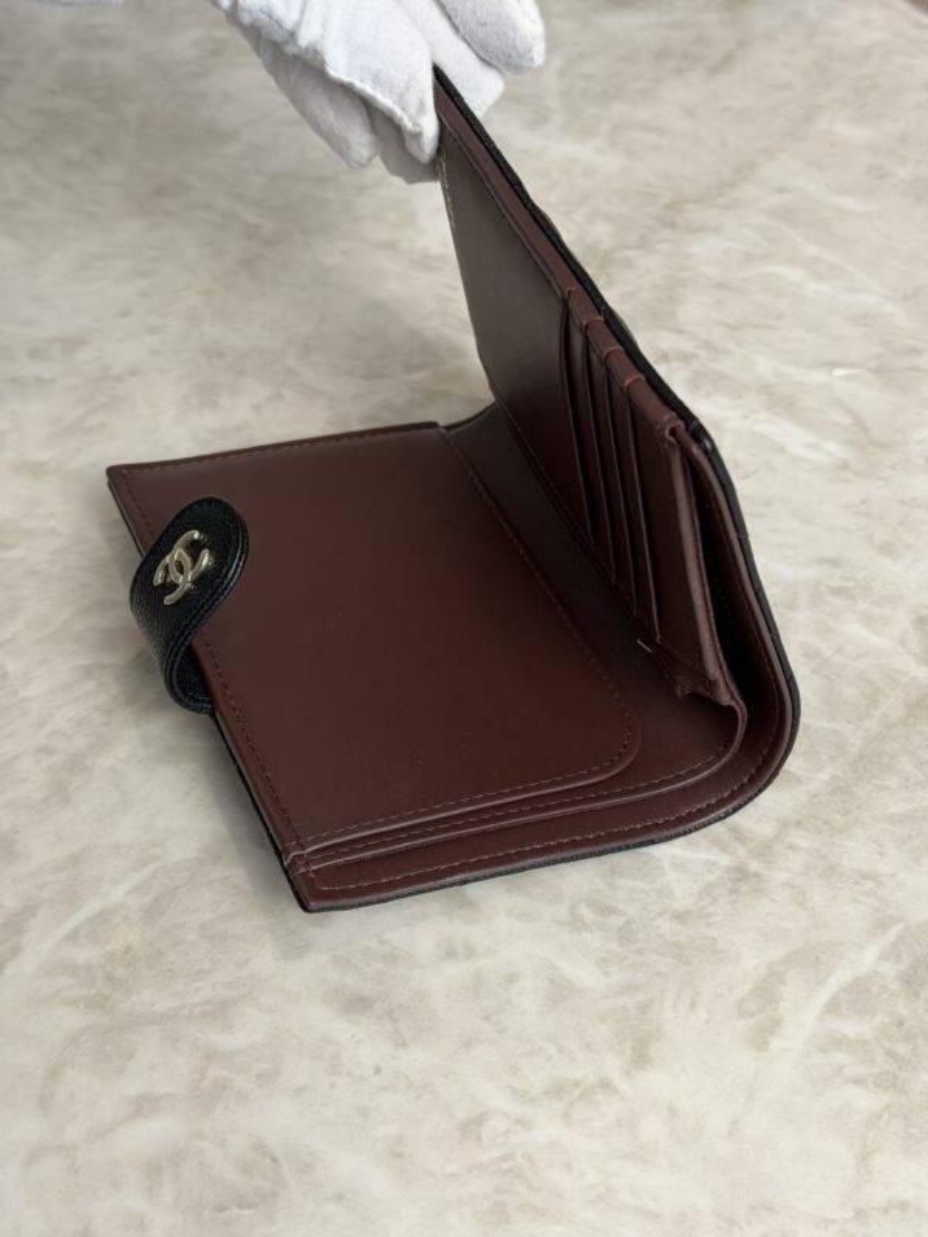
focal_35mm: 48
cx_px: 464
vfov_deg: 39.7
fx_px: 1716
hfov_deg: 30.3
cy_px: 618
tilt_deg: -46.3
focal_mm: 6.76
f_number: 1.78
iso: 80
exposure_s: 1/120
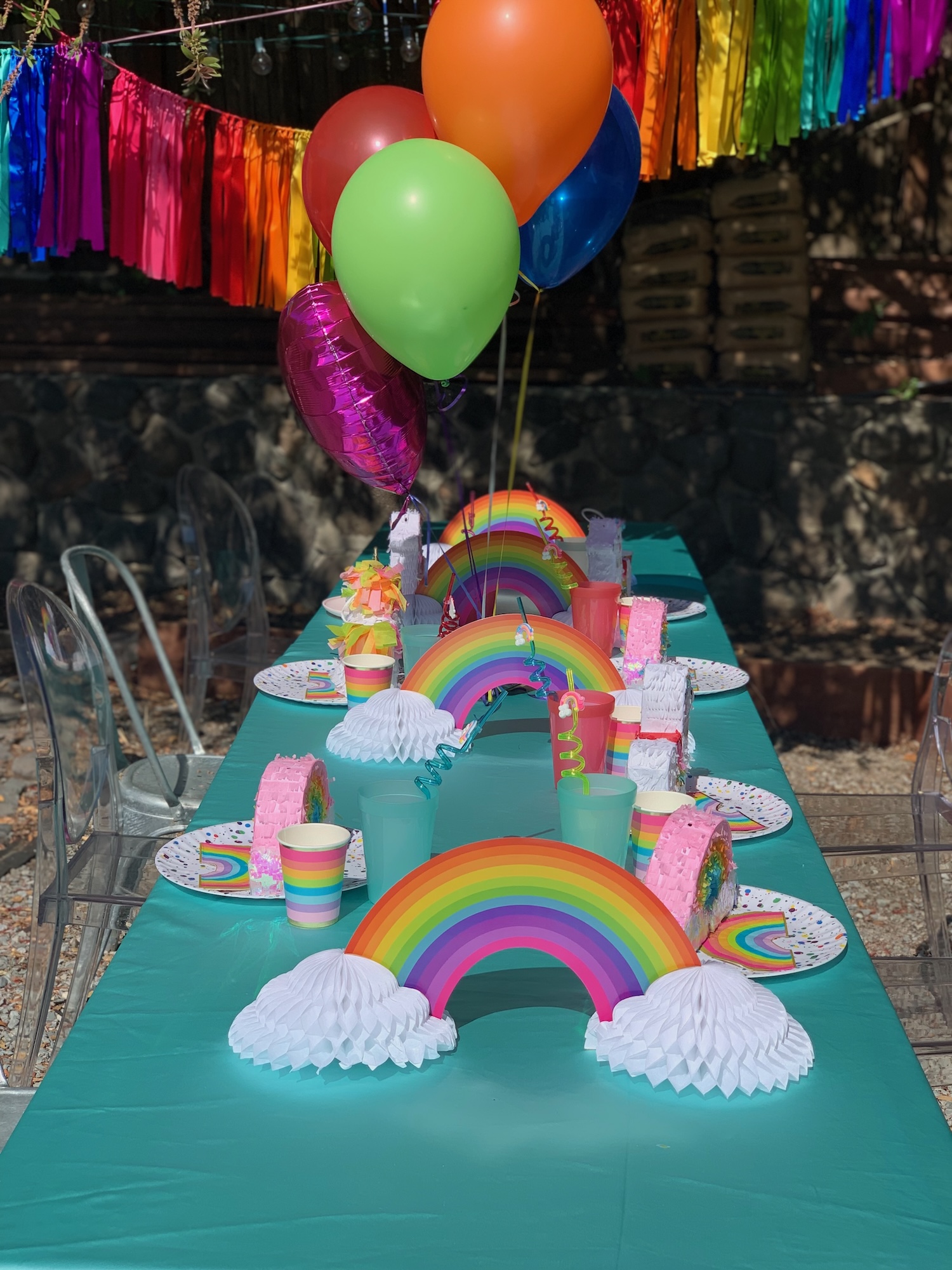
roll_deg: -0.9
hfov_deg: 28.0
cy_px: 635
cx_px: 476
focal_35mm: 52
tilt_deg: -10.6
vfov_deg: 36.8
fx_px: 1907
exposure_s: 1/1776
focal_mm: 6
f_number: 2.4
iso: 16
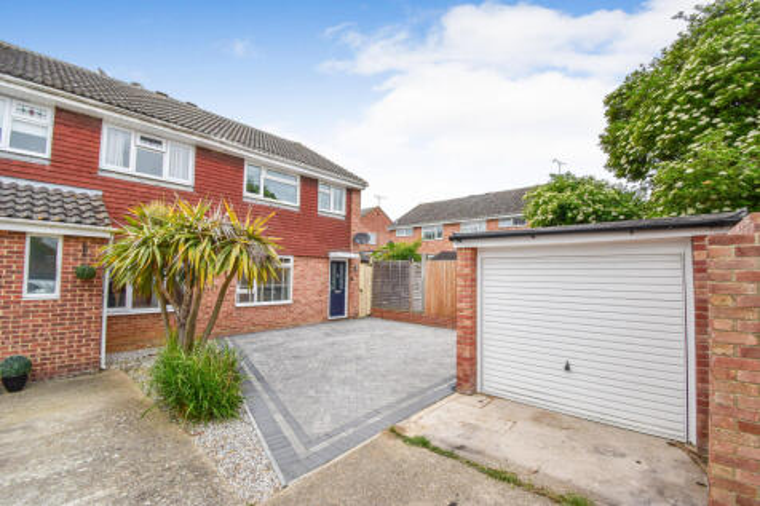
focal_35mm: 15
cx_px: 380
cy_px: 253
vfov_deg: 77.3
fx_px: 317
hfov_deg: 100.4
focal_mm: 10
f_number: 11
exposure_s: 1/500
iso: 400
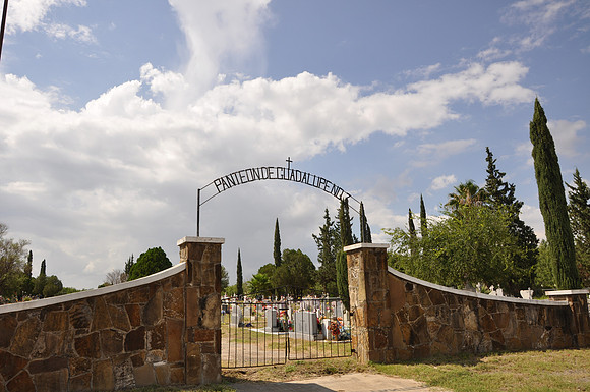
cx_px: 295
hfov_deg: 67.5
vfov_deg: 47.8
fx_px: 442
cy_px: 196
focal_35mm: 27
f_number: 8
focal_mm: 18
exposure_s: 1/250
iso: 200
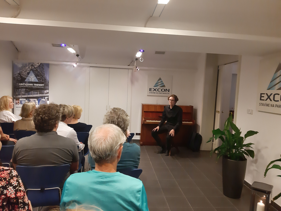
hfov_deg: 65.3
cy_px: 106
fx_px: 219
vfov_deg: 51.4
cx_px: 140
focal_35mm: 27
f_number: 1.7
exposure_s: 1/40
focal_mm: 3.93
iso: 400
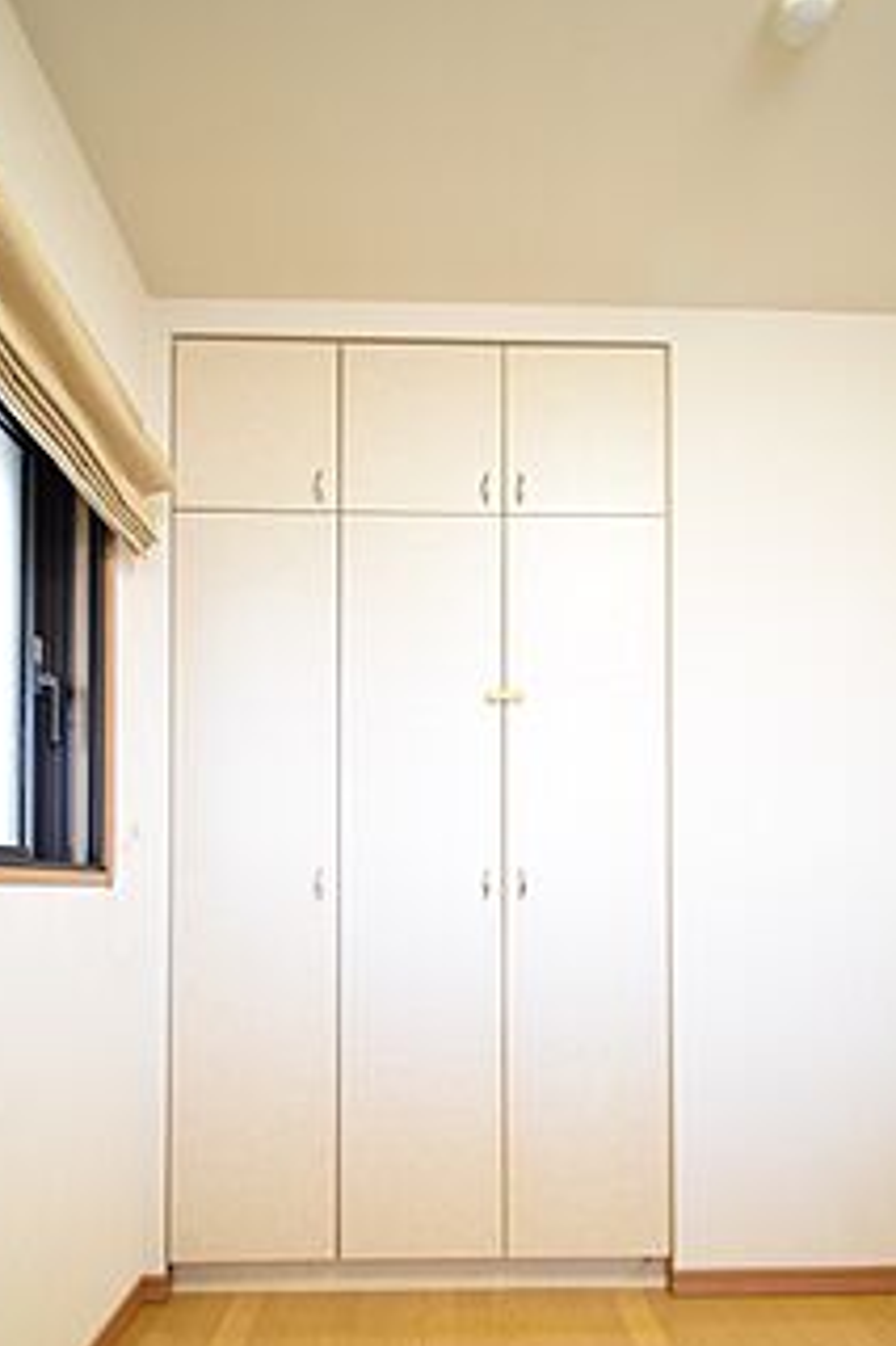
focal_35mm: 20
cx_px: 467
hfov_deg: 61.9
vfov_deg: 83.3
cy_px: 787
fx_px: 747
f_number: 4.5
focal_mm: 10
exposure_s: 1/20
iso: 800
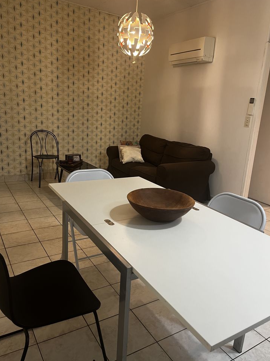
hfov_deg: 51.3
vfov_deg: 65.3
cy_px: 183
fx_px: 281
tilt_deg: -14.3
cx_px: 136
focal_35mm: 27
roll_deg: -3.7
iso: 250
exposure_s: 1/50
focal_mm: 5.1
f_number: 1.6
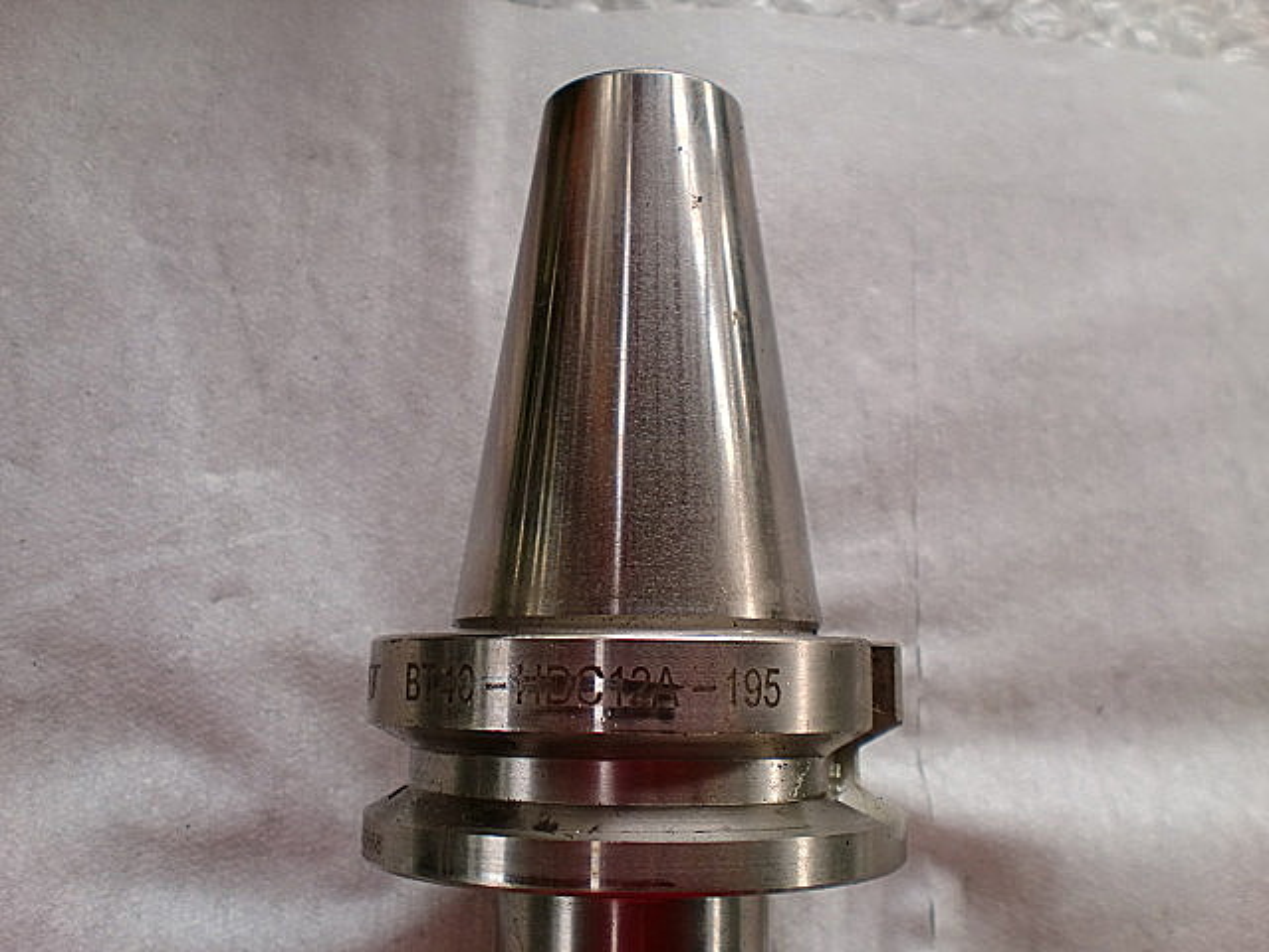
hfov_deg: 52.6
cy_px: 476
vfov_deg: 40.7
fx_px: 1283
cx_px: 634
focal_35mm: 35
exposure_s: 1/100
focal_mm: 6.3
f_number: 3.1
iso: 64
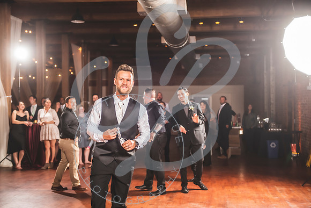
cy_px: 104
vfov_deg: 24.4
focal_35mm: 55
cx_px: 156
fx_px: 479
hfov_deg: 35.9
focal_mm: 55
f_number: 2.8
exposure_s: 1/200
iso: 1000
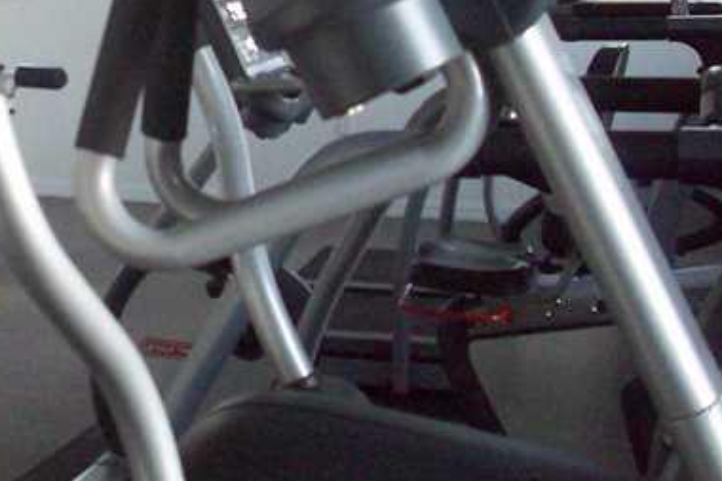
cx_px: 10
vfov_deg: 16.5
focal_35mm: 81
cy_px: 17
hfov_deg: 24.0
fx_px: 1624
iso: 277
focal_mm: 6.2
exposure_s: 1/128
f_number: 2.8
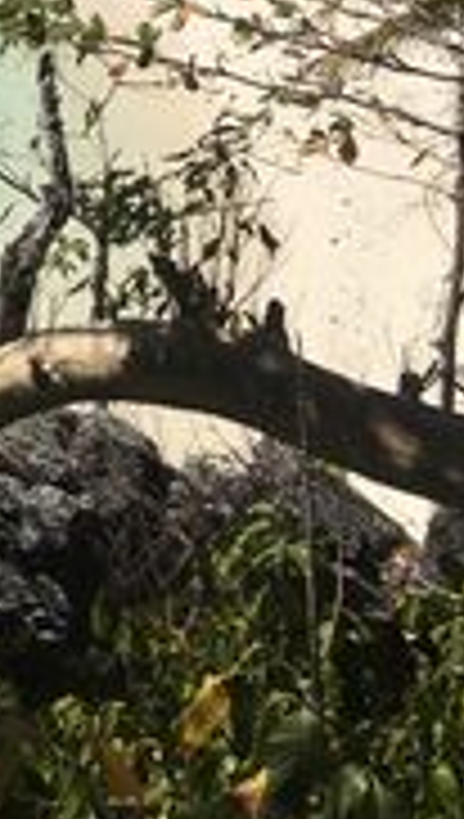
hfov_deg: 10.2
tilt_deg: -11.4
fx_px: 2264
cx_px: -631
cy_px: -99
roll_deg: -0.3
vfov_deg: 19.6
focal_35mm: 104
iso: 25
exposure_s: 1/5495
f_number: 2.2
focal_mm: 4.15
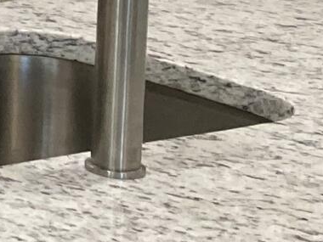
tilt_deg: -5.7
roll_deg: +0.1
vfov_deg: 6.5
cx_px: -828
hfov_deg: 7.3
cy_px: -256
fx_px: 2062
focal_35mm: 221
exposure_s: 1/60
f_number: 1.8
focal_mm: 3.99
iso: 80
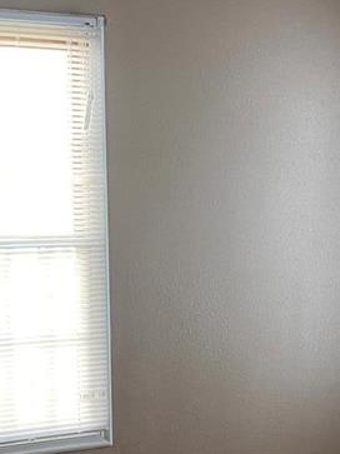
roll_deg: +0.1
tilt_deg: -11.0
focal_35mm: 86
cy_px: 419
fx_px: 1127
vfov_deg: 22.2
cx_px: 222
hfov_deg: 17.1
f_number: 1.6
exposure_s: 1/60
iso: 125
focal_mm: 4.2
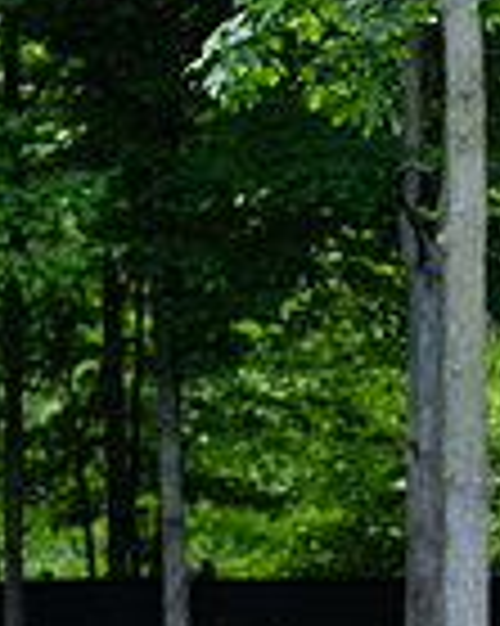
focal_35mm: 294
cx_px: 743
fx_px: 5444
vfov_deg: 6.6
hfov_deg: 5.2
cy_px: 516
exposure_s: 1/200
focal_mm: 50
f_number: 3.2
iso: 250
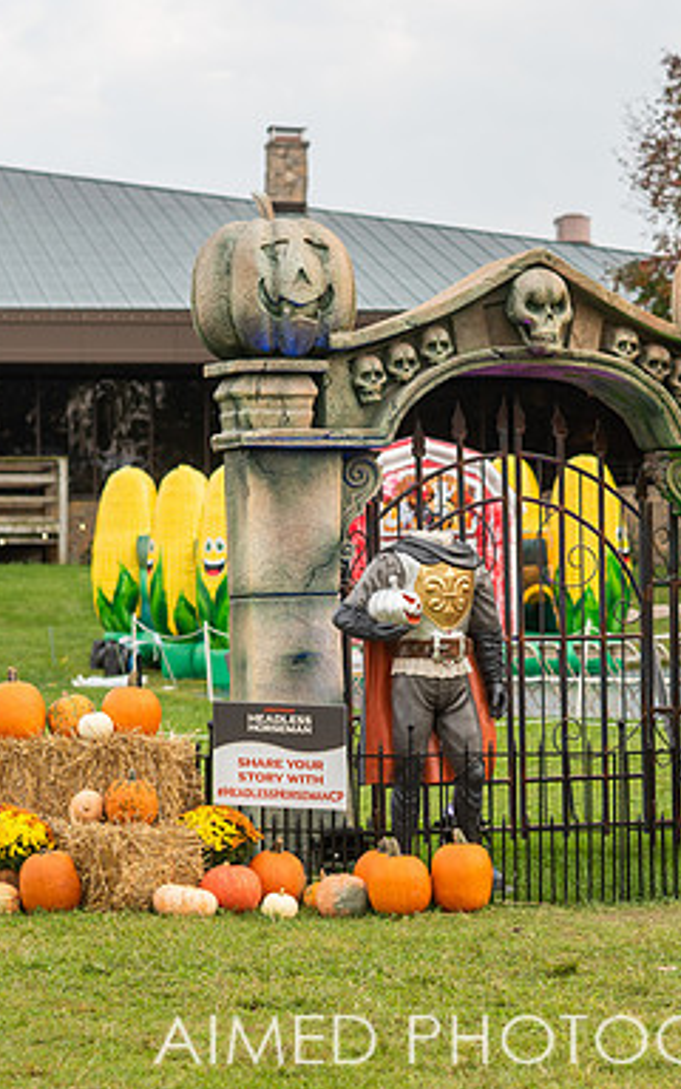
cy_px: 546
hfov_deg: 10.0
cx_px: 553
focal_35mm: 131
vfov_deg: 15.9
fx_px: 3890
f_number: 3.5
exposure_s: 1/320
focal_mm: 85
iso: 200
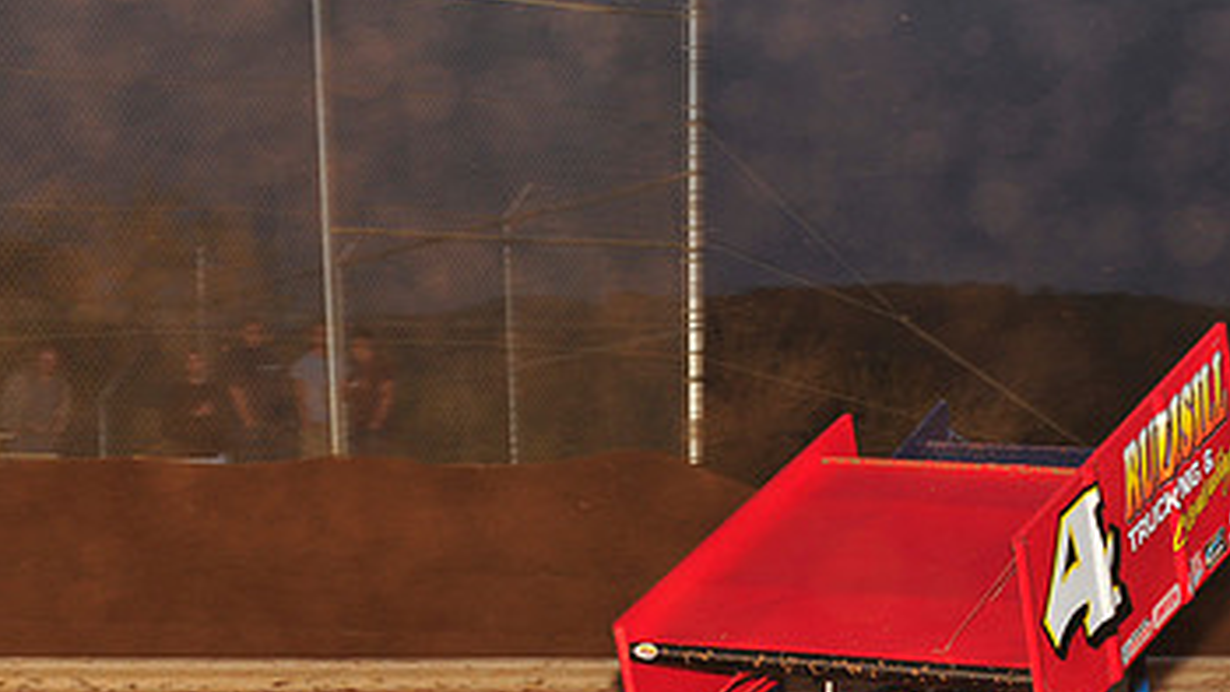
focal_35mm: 149
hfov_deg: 14.4
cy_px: 664
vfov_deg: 8.1
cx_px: 731
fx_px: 4860
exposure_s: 1/320
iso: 800
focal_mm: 86
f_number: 6.3
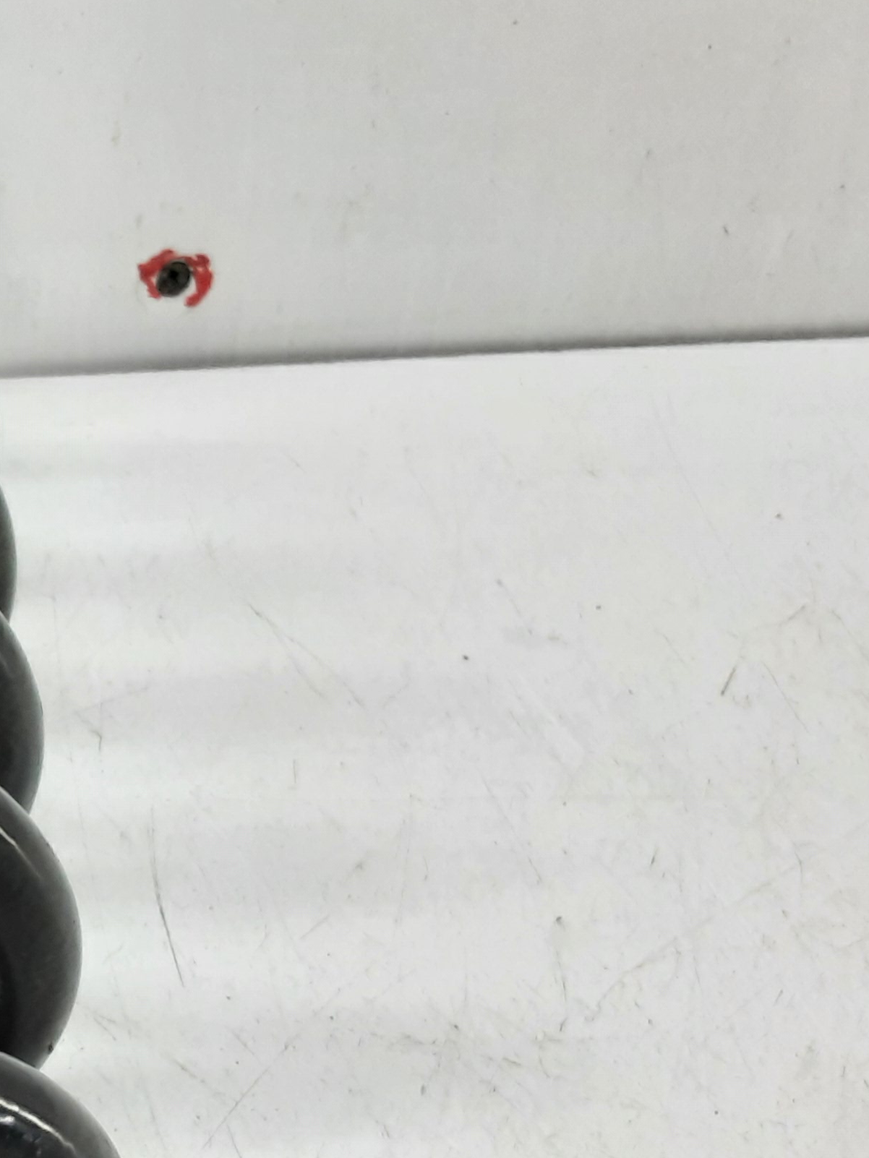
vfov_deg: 34.4
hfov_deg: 23.6
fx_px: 1840
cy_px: 830
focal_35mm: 55
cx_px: -247
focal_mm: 2.91
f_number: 1.9
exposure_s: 1/50
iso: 100
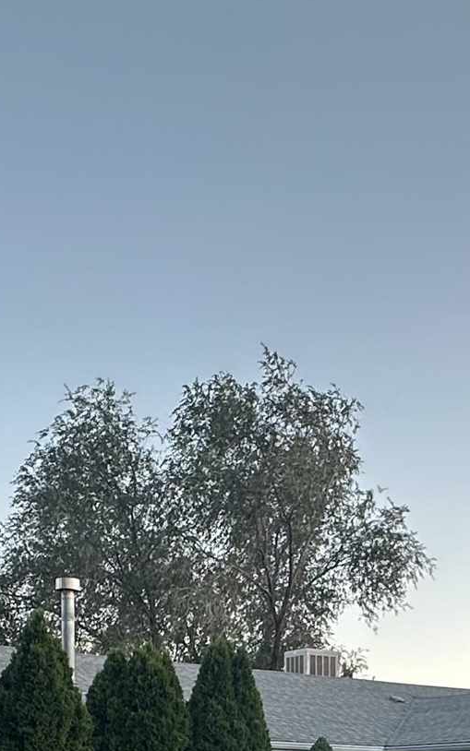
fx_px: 1147
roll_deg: +0.0
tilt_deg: -4.2
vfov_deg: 30.8
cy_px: 894
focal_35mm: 56
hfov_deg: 22.9
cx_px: 359
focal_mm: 2.22
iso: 40
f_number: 2.2
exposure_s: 1/99
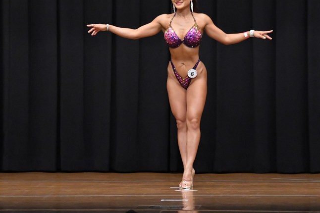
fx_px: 2559
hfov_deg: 7.2
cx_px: 172
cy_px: 95
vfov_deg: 4.8
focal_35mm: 288
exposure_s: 1/400
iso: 8000
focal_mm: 160
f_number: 5.6
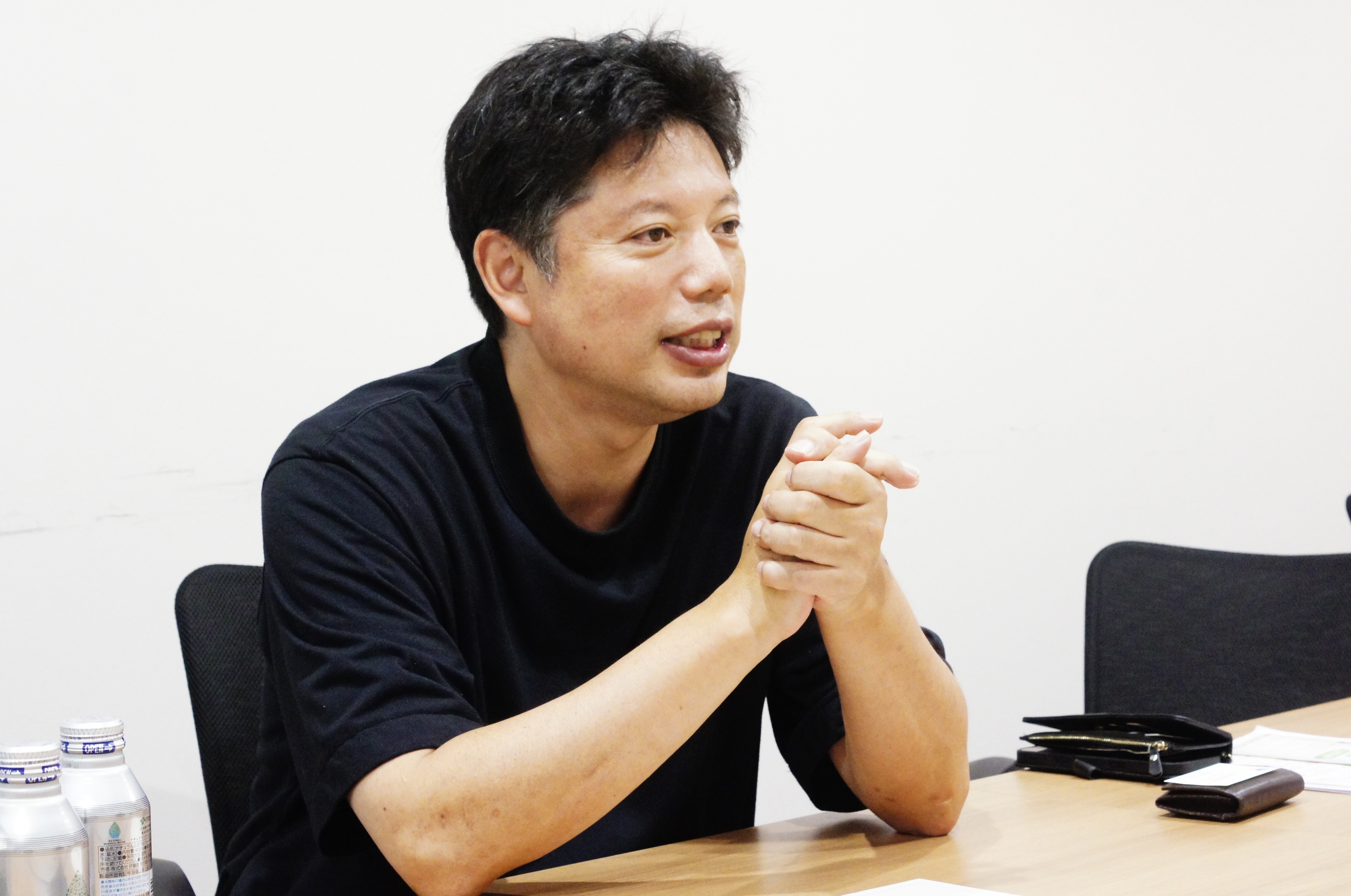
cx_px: 676
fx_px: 2810
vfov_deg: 18.1
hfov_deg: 27.0
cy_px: 448
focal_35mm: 75
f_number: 9
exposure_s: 1/40
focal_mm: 50
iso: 3200
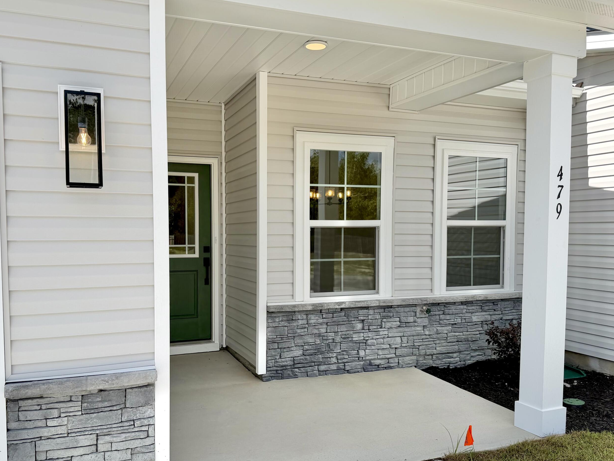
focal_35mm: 29
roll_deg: +0.5
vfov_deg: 48.1
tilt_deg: -2.3
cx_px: 266
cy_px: 254
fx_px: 514
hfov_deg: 61.4
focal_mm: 6.76
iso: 80
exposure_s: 1/4167
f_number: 1.78
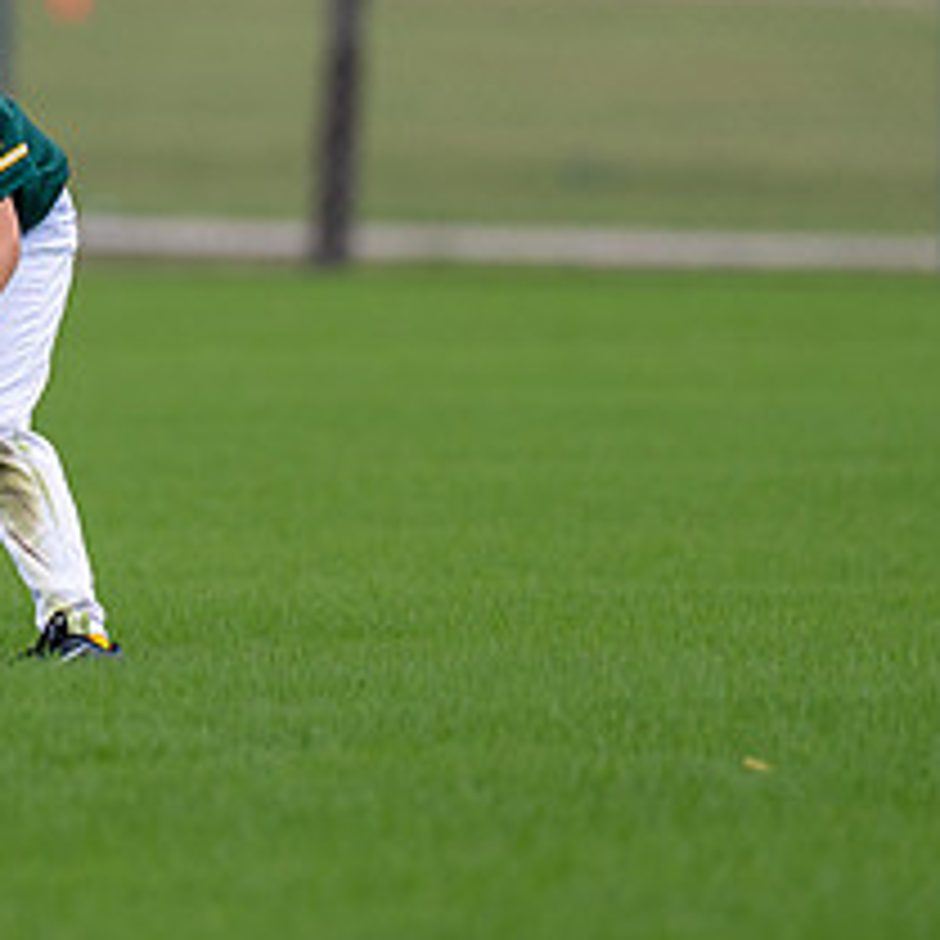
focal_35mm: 632
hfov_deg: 2.8
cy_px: 12
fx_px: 19417
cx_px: -104
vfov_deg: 2.8
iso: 320
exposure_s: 1/1600
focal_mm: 200
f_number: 2.8
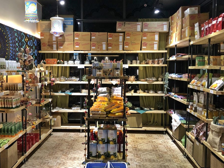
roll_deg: -0.9
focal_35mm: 37
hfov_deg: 50.1
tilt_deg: -5.2
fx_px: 239
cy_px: 87
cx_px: 102
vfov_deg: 38.7
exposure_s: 1/15
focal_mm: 3.99
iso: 100
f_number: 1.8
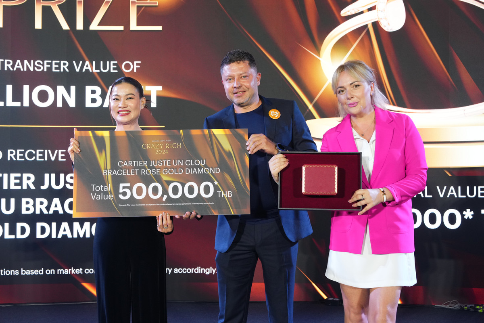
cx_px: 242
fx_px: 659
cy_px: 162
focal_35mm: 49
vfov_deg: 27.5
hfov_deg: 40.3
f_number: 5.6
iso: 2000
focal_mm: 49
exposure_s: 1/100
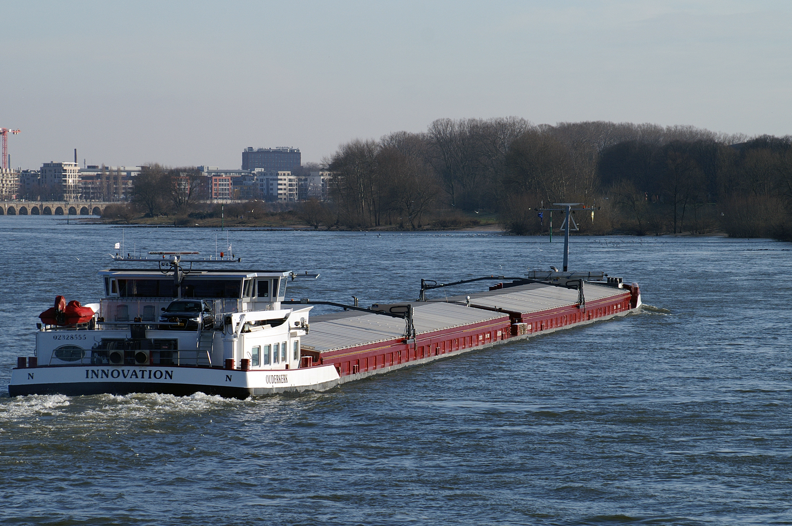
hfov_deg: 8.6
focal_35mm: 239
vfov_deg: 5.7
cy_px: 272
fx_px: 5253
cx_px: 354
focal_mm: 140
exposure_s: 1/250
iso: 100
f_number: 11
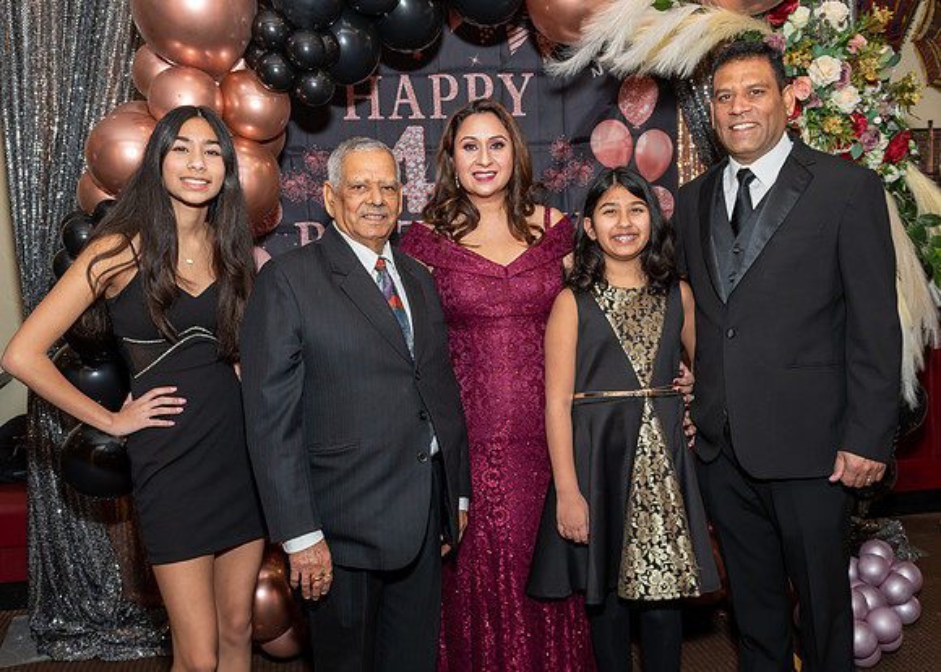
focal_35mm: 37
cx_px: 481
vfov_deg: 38.0
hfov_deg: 51.5
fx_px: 976
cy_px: 327
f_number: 5.6
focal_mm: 22
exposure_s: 1/250
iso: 400
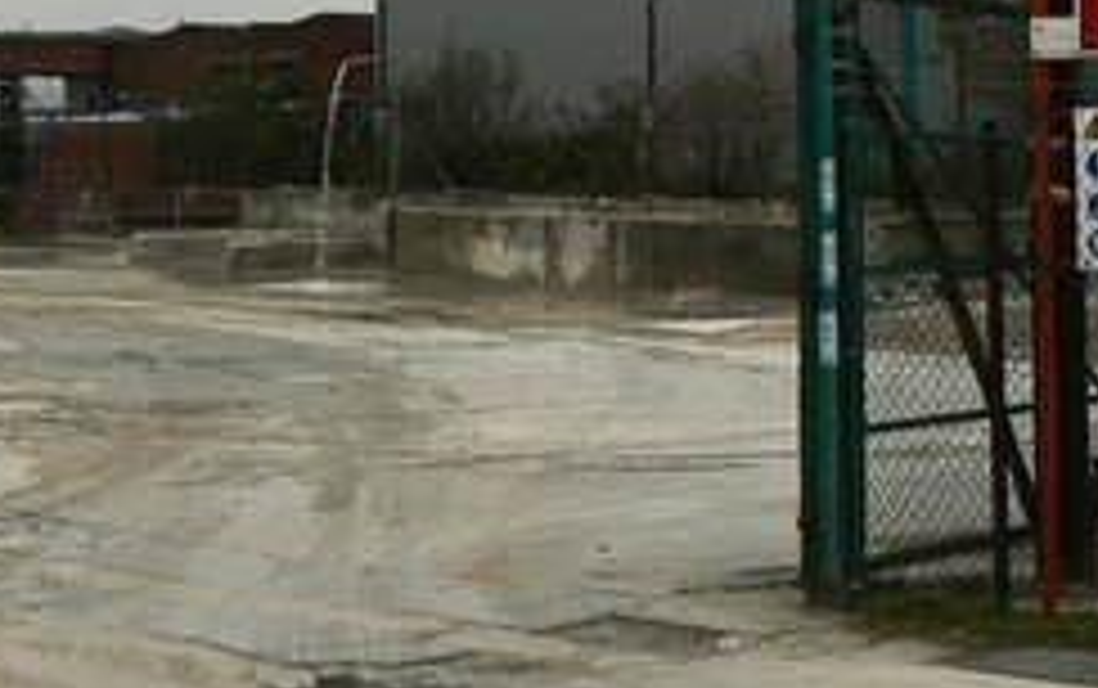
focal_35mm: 100
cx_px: 112
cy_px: -58
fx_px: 2995
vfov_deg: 12.9
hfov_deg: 20.4
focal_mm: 6
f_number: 4
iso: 80
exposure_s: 1/100
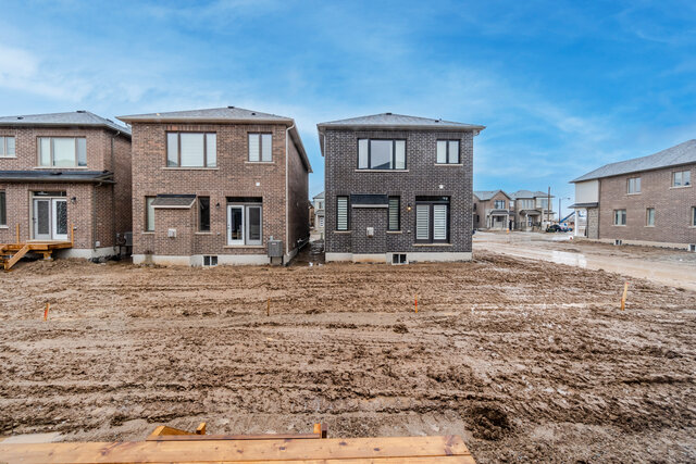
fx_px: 290
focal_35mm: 15
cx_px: 348
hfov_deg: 100.4
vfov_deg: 77.4
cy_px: 232
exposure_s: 1/125
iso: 250
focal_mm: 10
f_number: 7.1
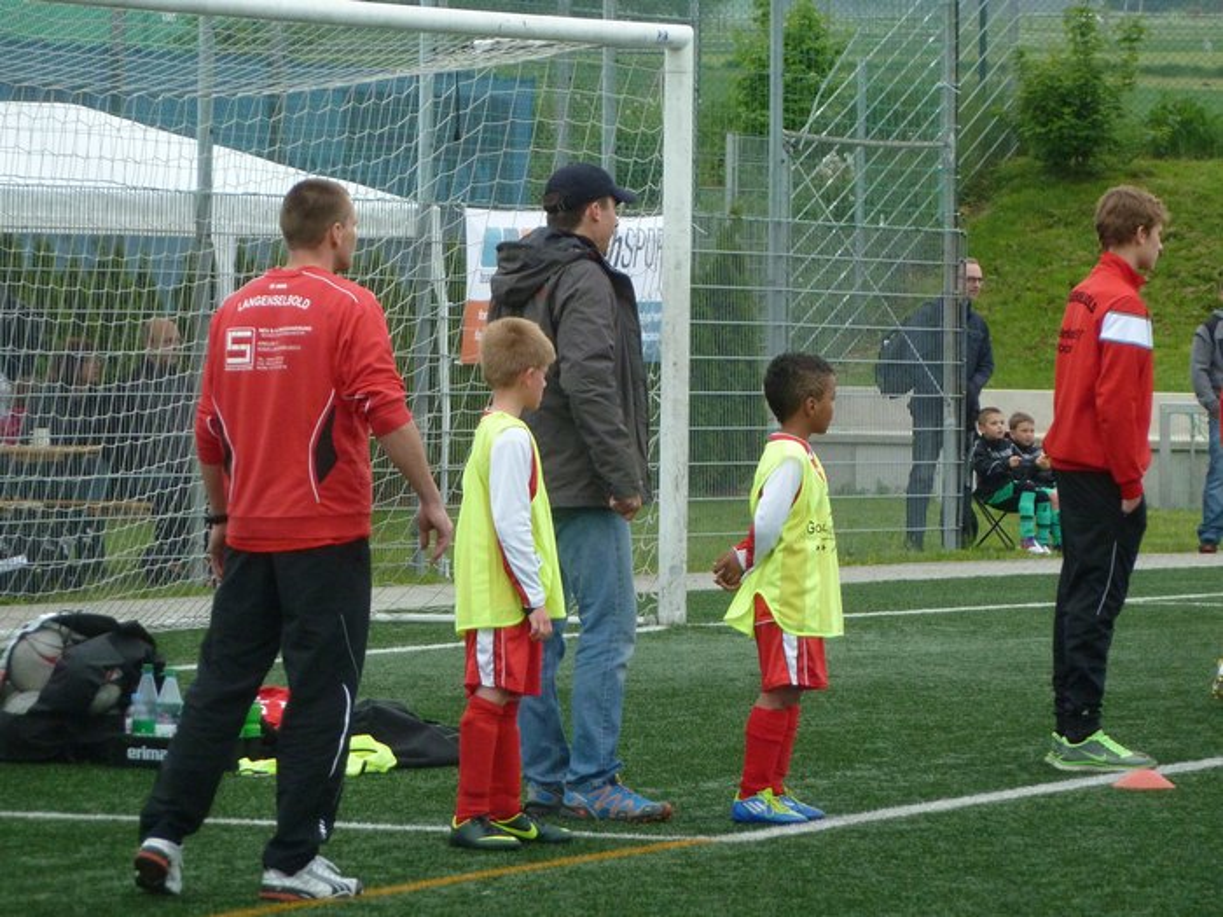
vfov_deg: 5.3
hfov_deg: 7.1
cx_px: 612
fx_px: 9822
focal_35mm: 278
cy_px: 458
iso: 320
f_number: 4.8
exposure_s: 1/500
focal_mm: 45.7
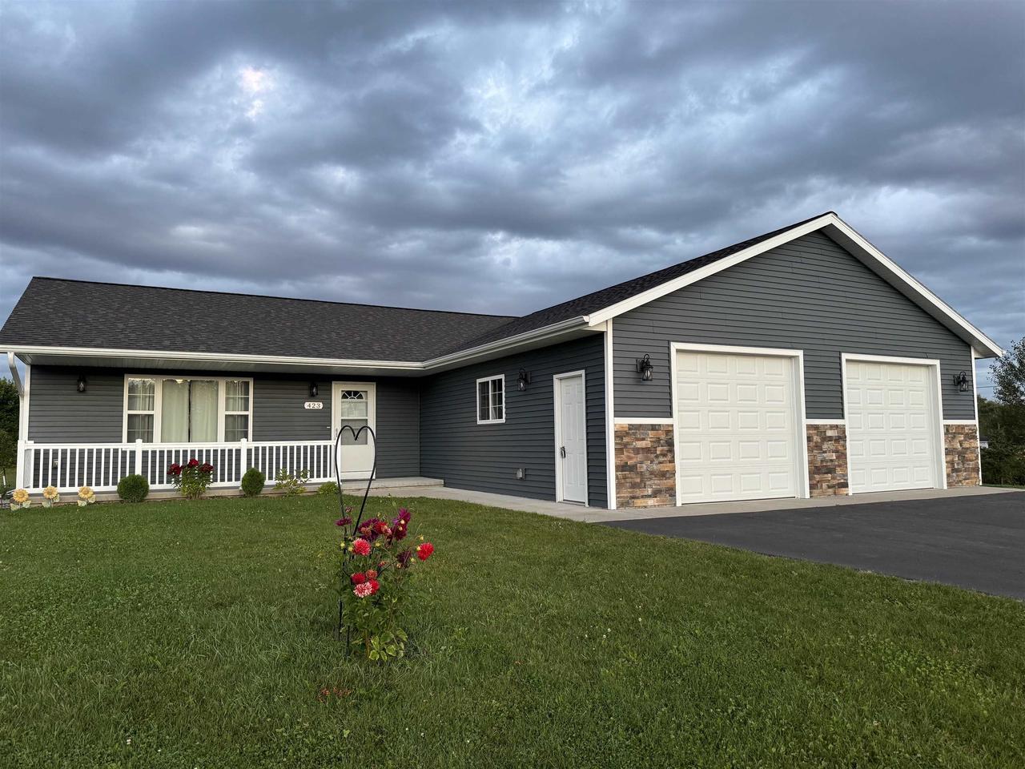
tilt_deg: +3.4
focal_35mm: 24
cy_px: 384
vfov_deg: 56.8
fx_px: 711
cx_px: 512
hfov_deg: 71.6
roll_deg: +0.5
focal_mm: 6.76
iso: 200
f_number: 1.78
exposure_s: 1/92
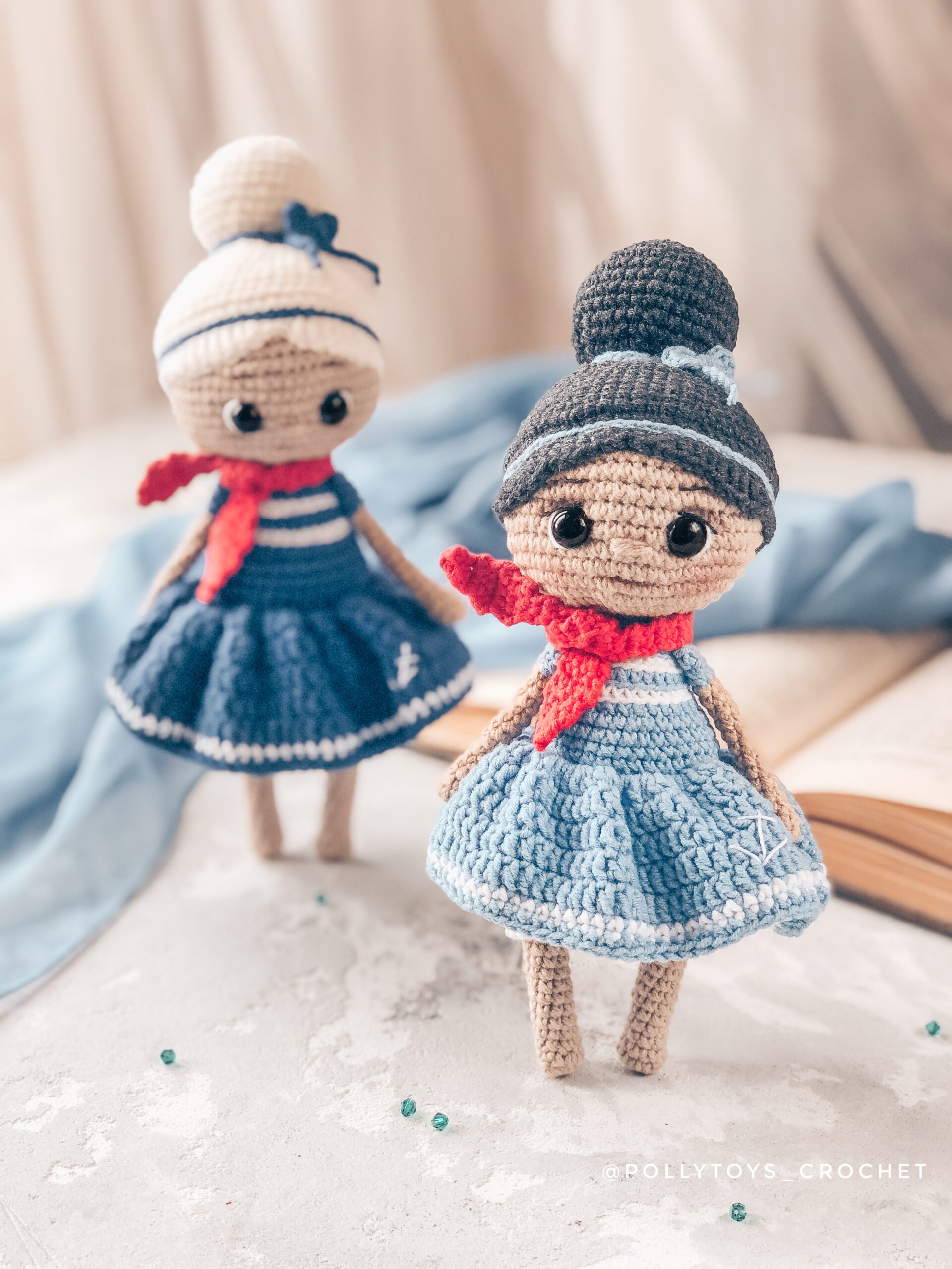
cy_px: 634
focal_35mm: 52
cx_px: 476
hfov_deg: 28.0
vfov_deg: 36.8
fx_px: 1907
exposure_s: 1/60
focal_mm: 6
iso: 32
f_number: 2.4
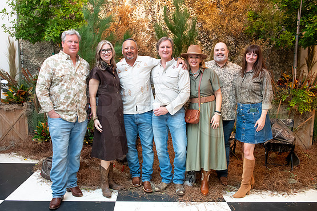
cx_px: 154
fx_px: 291
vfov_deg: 40.0
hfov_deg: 57.2
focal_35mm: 33
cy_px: 107
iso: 3200
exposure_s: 1/100
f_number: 5
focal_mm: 31
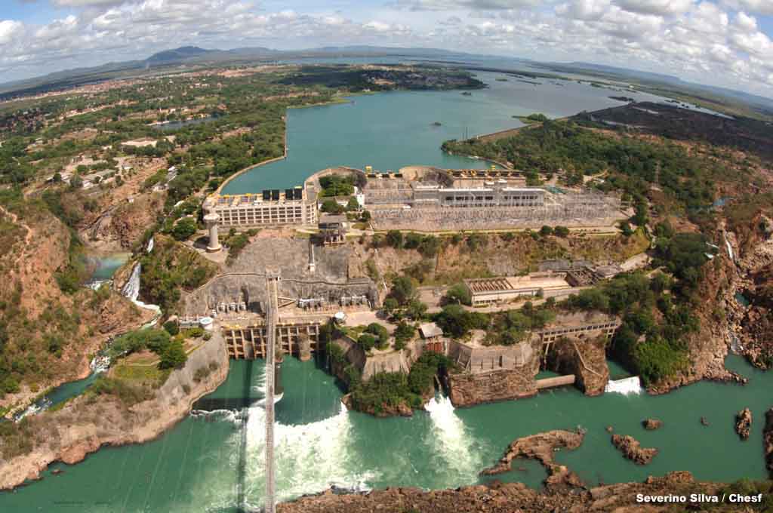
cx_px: 386
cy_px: 256
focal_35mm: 22
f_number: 13
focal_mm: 15
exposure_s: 1/250
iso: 160
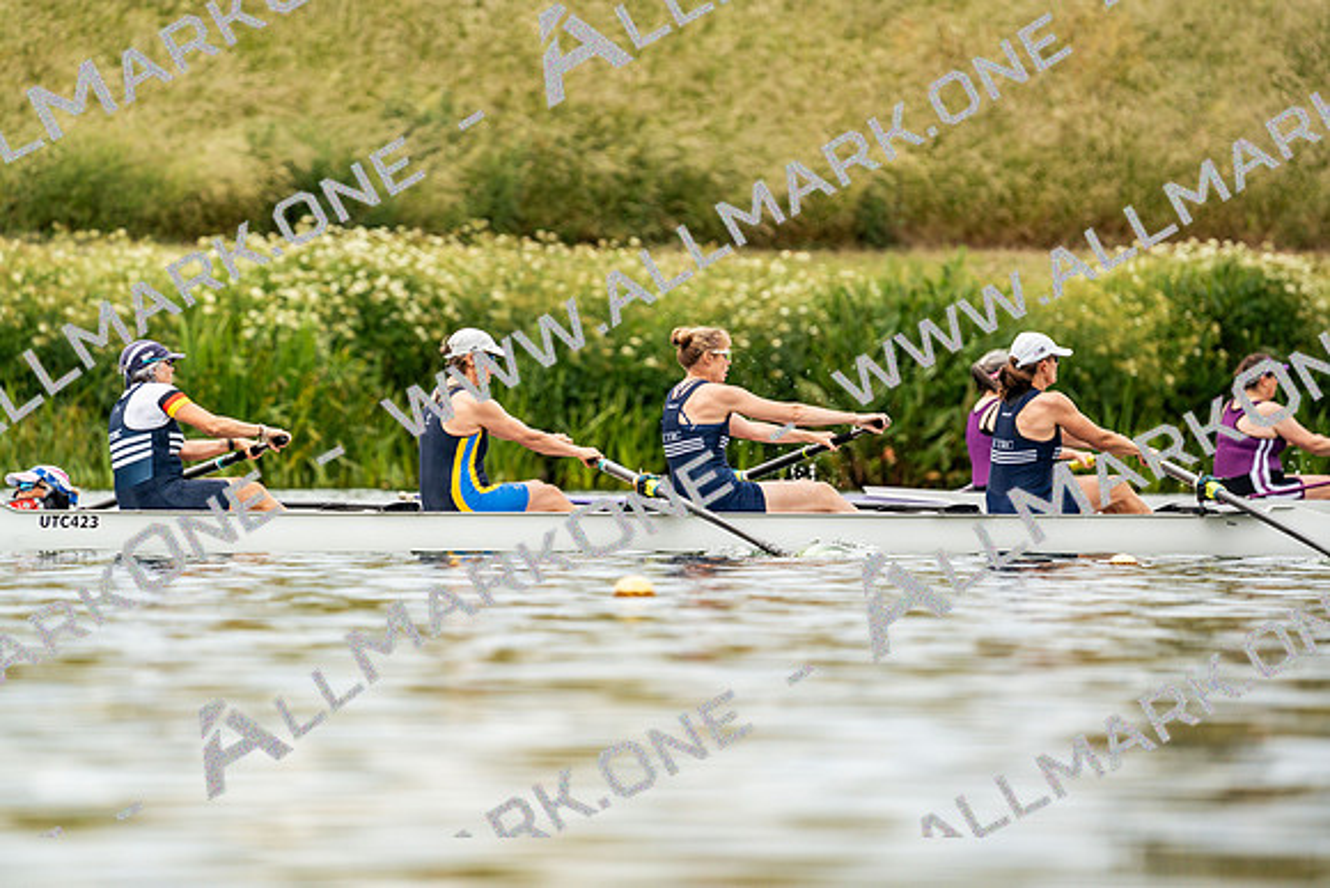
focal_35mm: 535
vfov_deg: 2.6
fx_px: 19769
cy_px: 444
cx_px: 665
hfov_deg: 3.9
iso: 500
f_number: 6.3
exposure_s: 1/2000
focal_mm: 535
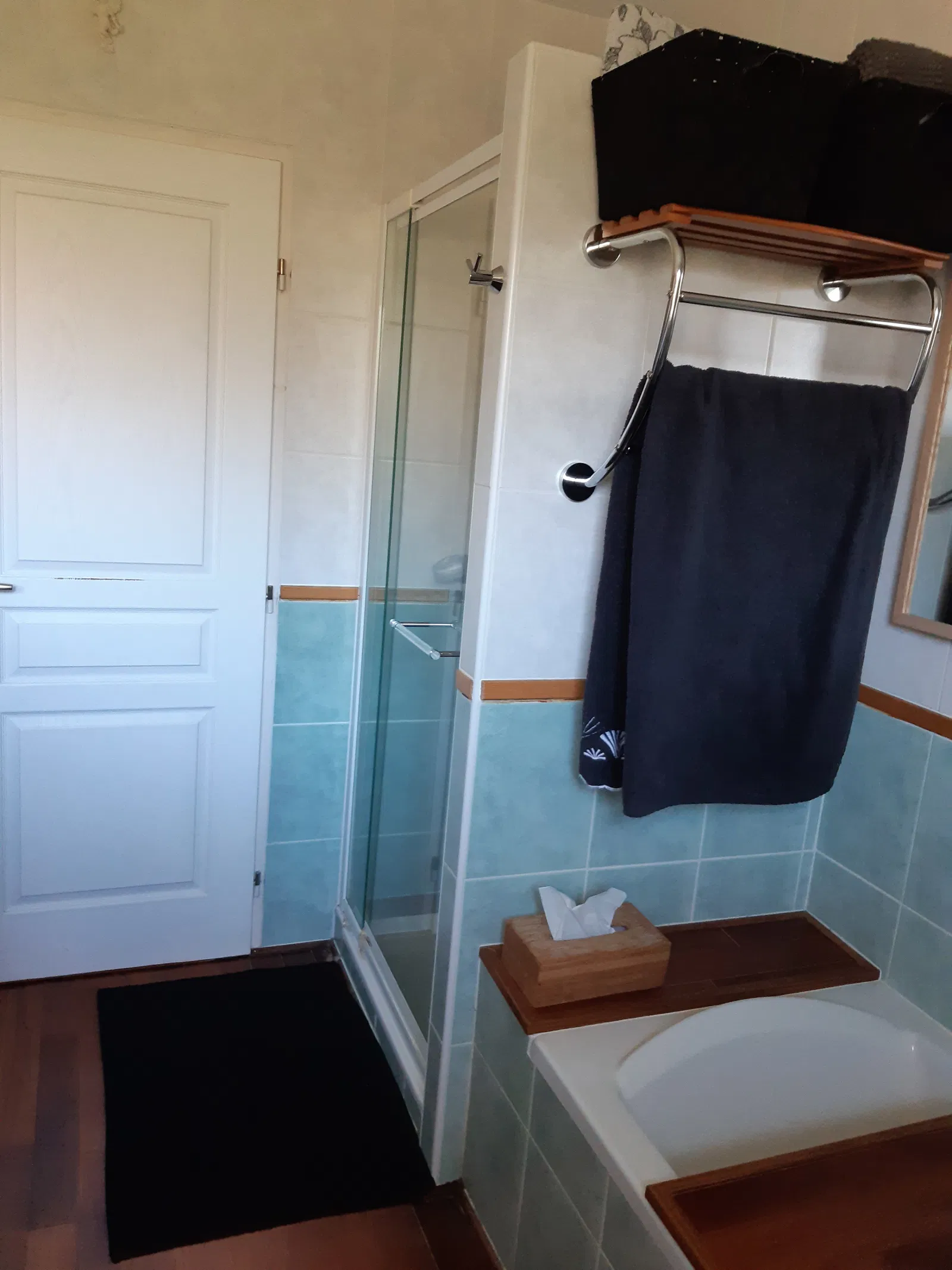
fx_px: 953
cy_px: 635
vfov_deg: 67.3
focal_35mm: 26
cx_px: 476
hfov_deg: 53.1
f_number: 1.7
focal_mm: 3.92
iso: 250
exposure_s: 1/50
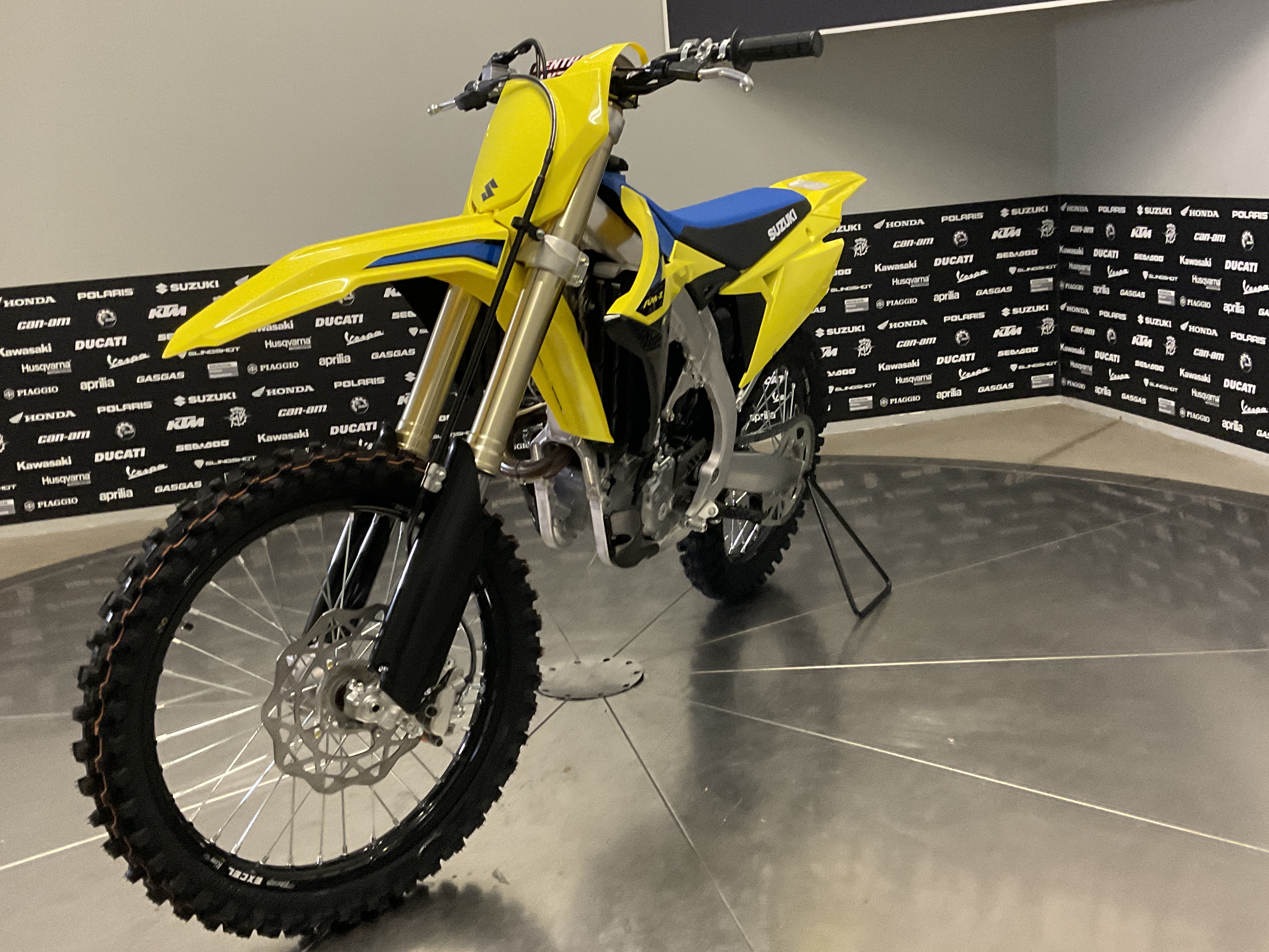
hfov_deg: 48.9
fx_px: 1393
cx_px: 682
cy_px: 462
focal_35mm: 38
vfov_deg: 37.7
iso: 250
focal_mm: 3
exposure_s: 1/60
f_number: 1.8
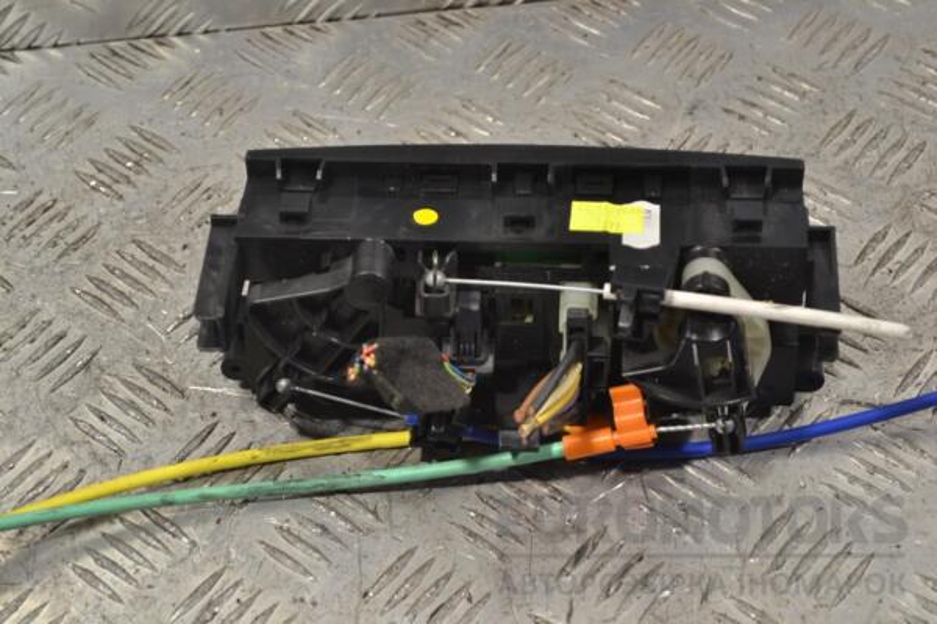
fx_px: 2147
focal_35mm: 82
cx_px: 468
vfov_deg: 16.6
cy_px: 312
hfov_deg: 24.6
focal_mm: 55
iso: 400
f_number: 5.6
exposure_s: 1/60
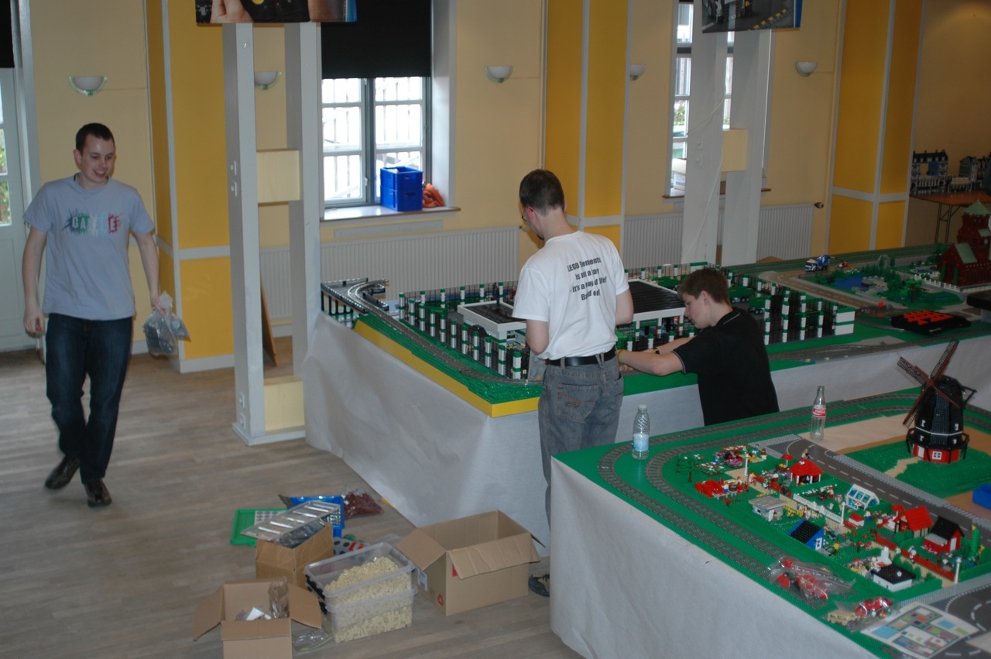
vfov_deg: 31.8
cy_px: 330
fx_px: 1155
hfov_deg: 46.4
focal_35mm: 42
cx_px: 496
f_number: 2.8
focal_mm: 28
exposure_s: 1/60
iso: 200
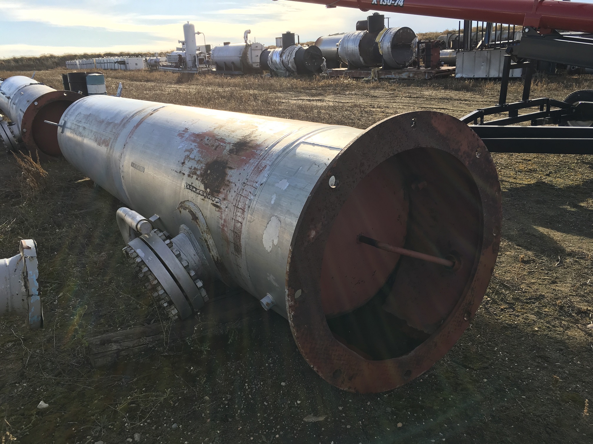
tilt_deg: -20.2
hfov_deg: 61.7
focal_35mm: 29
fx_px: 497
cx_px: 296
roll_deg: +2.0
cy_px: 222
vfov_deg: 48.2
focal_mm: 4.15
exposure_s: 1/836
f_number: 2.2
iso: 25
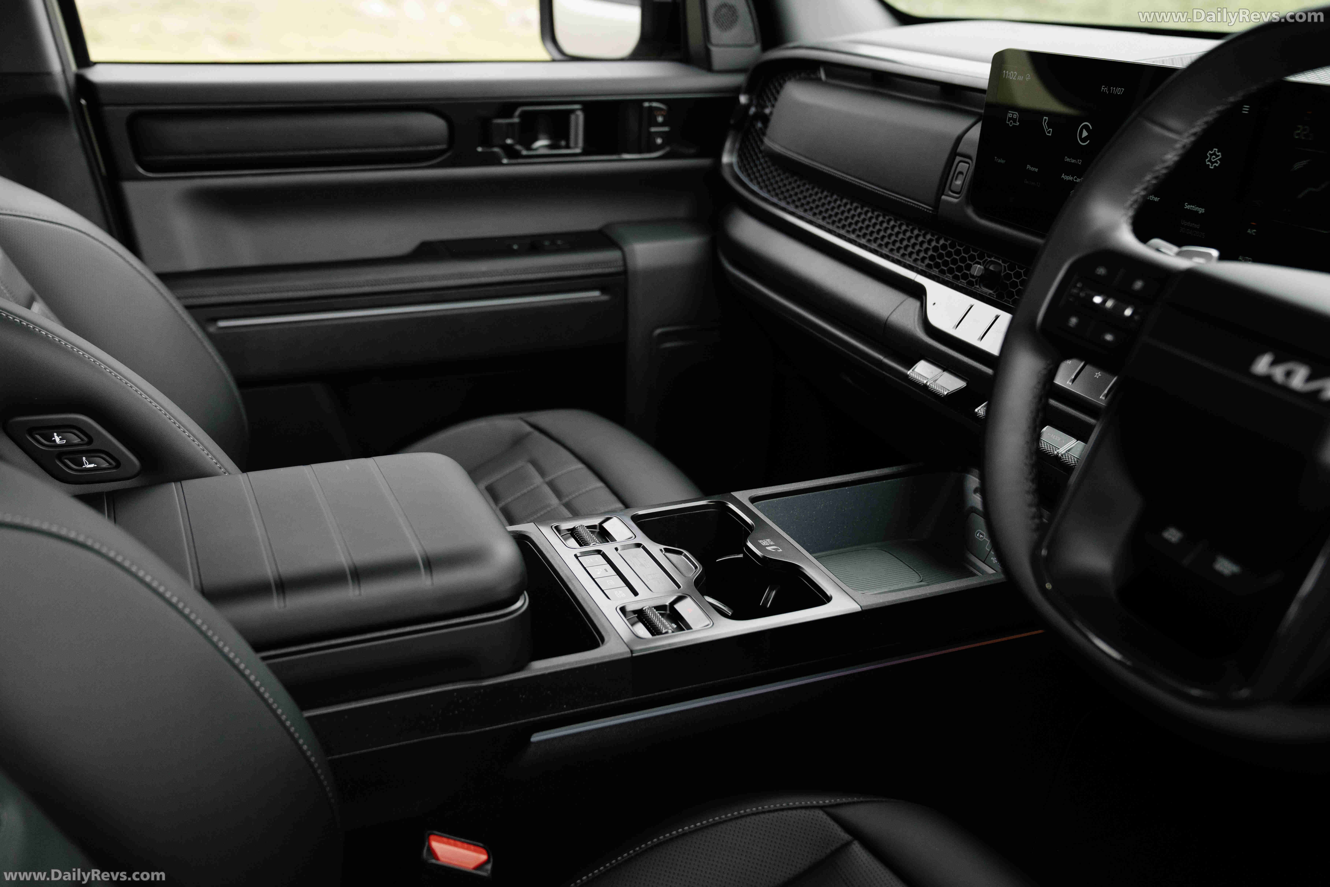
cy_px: 444
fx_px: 1367
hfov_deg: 51.9
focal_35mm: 37
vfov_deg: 35.9
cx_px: 665
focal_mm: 37
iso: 800
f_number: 3.5
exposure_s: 1/800
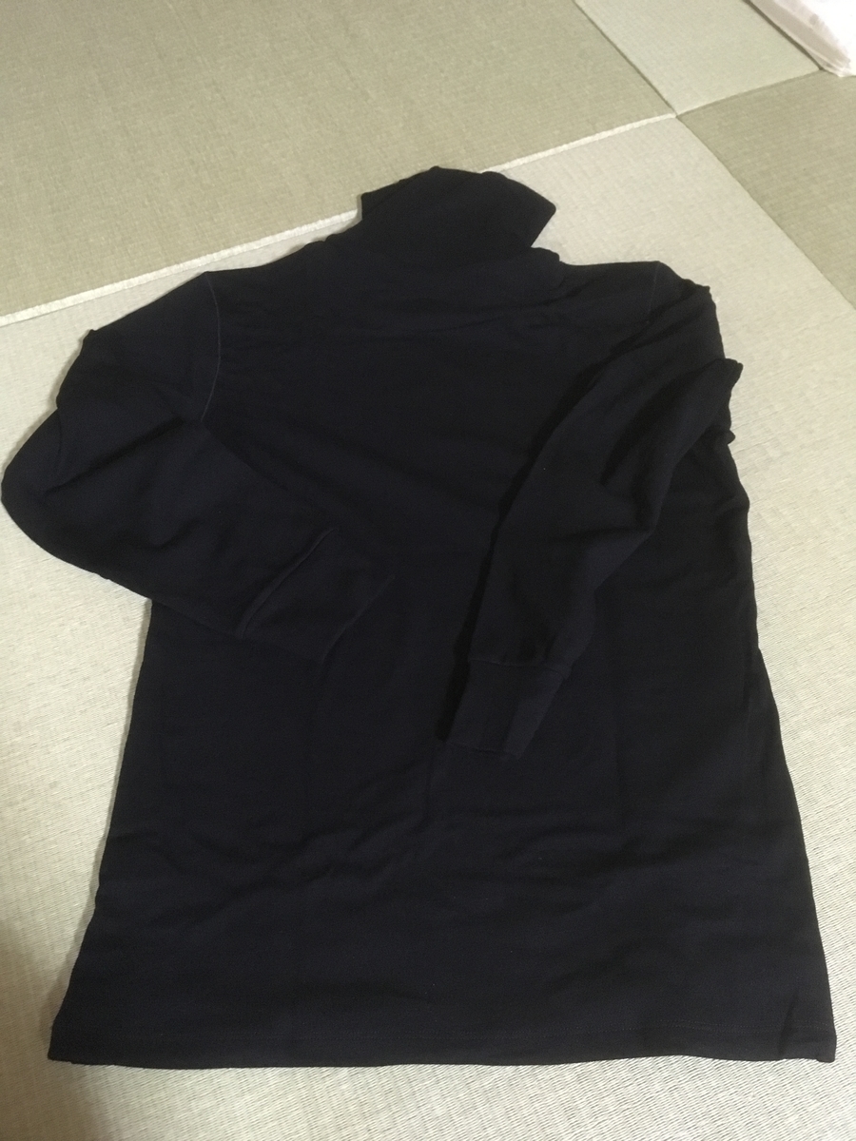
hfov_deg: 48.2
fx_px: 956
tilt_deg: -57.5
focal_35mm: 29
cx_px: 428
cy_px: 570
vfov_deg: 61.7
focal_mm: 4.15
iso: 320
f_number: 2.2
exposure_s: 1/15
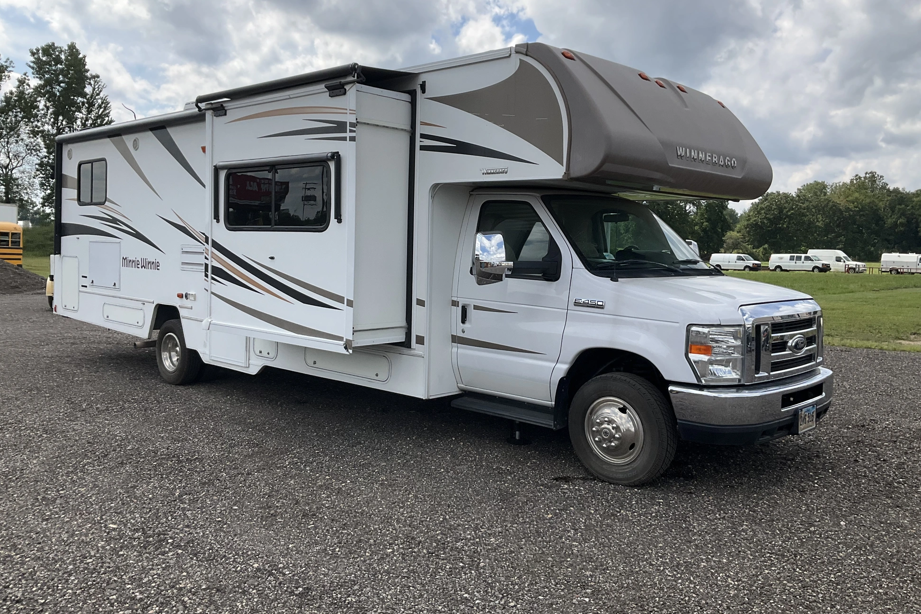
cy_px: 265
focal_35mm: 31
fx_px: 793
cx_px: 459
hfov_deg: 60.3
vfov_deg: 42.2
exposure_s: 1/2427
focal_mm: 3
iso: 25
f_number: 1.8
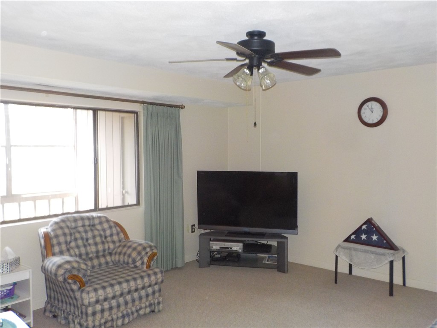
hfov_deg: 60.0
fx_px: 379
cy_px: 164
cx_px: 218
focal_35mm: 30
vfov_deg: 46.8
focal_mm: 4.1
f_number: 3.3
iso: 360
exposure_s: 1/30
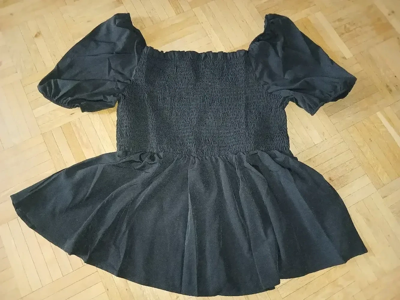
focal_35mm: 26
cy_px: 150
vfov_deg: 53.1
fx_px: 300
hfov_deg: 67.3
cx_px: 200
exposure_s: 1/25.1
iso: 320
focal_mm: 3.98
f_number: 1.8
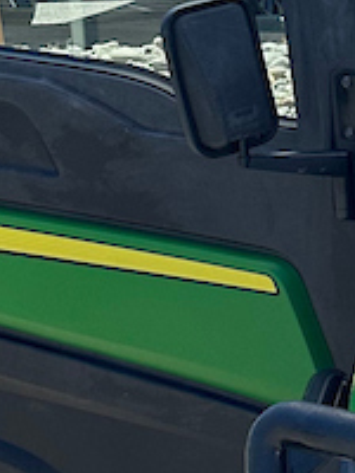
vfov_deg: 13.7
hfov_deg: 9.3
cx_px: 826
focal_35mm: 144
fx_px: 1969
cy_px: 208
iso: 80
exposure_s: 1/1664
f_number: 1.78
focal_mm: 6.86
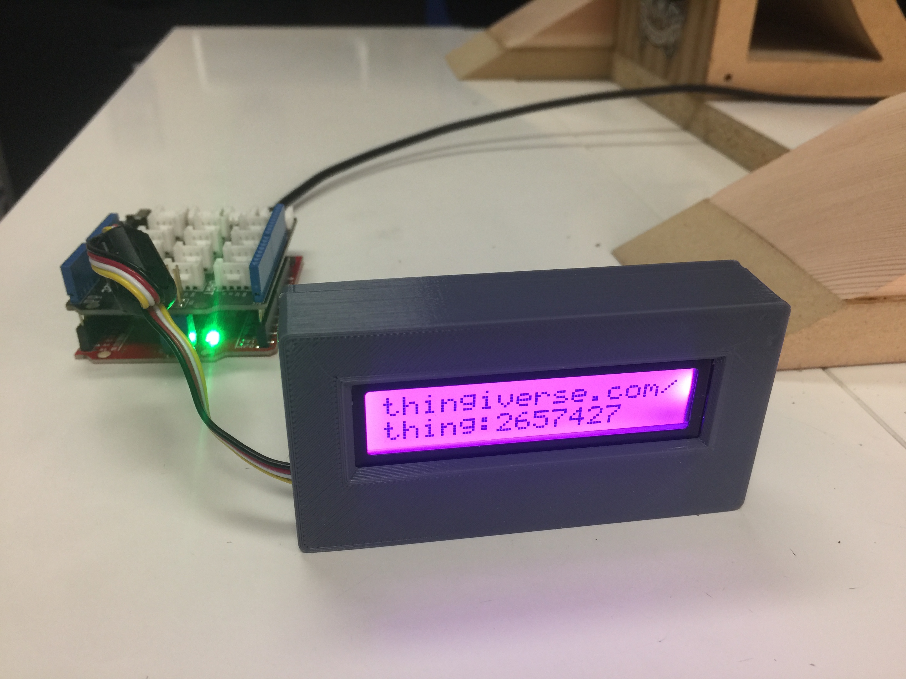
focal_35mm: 29
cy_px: 340
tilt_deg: -29.8
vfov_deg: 48.2
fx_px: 759
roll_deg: -2.0
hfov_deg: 61.7
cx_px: 453
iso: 64
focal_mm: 4.15
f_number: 2.2
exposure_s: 1/33
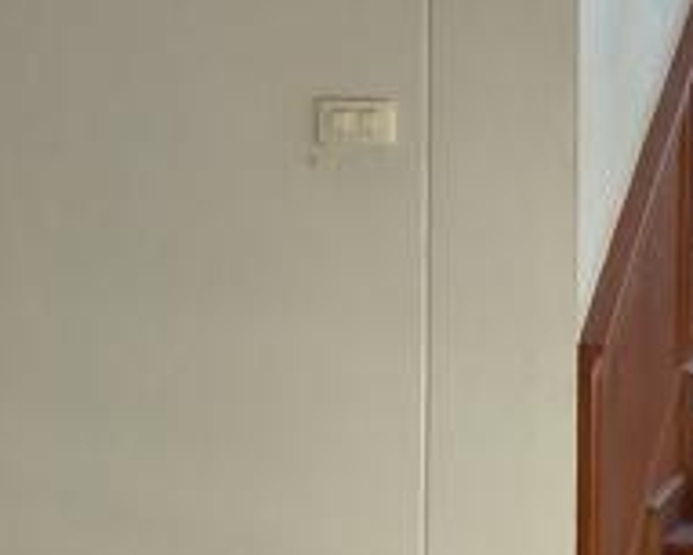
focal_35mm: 98
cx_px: 1132
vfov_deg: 15.6
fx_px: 2011
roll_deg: -1.5
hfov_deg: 17.1
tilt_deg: -3.4
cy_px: 140
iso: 100
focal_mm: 3
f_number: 1.8
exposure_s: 1/60
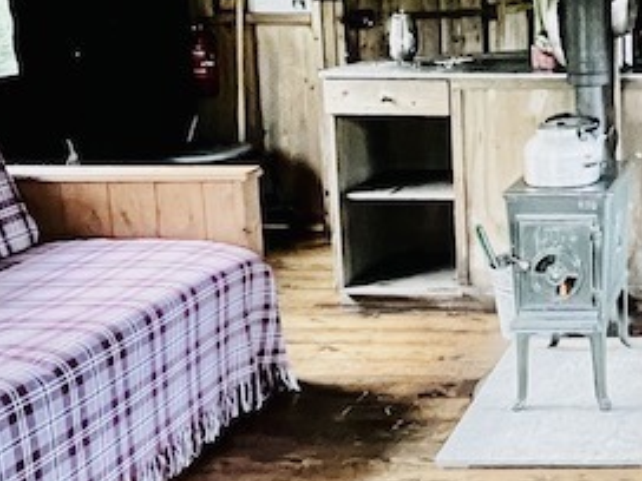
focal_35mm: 49
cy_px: 94
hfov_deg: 32.4
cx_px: 765
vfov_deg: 29.0
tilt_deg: -8.1
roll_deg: +0.3
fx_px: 909
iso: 1250
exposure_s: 1/34
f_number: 1.8
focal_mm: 1.57
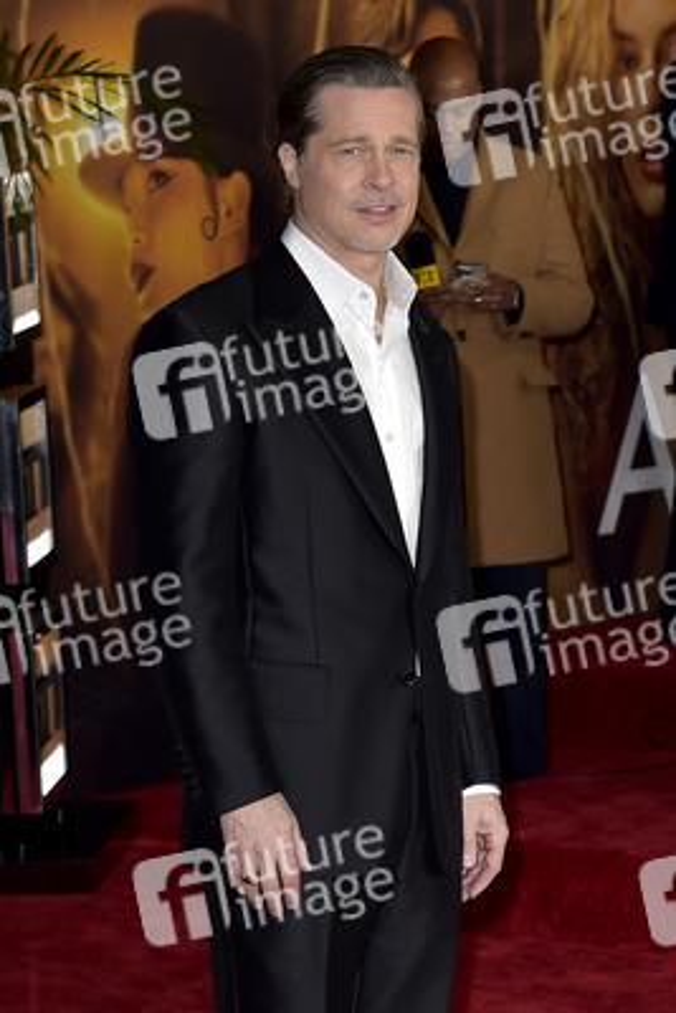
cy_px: 506
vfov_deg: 28.8
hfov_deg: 19.5
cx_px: 338
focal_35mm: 70
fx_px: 1970
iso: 640
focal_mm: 70
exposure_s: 1/250
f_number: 6.3
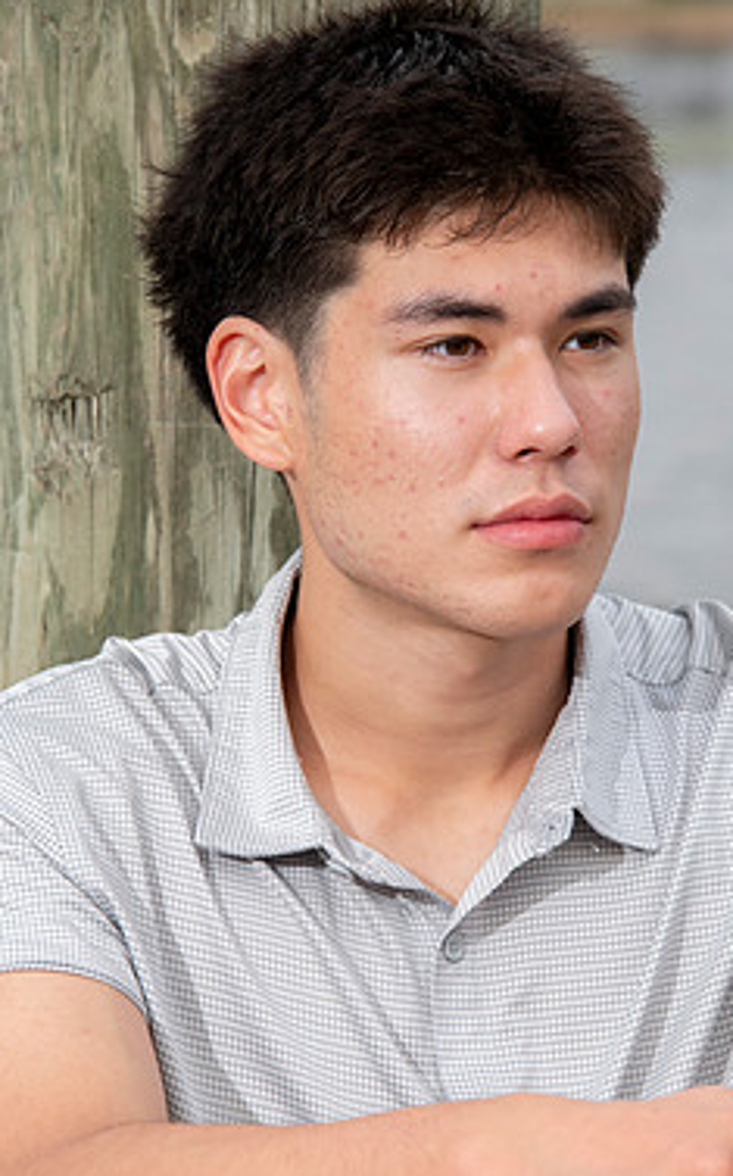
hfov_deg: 4.7
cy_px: 683
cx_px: 437
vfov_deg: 7.5
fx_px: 8967
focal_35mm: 280
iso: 1000
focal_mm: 230
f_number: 11
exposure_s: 1/160
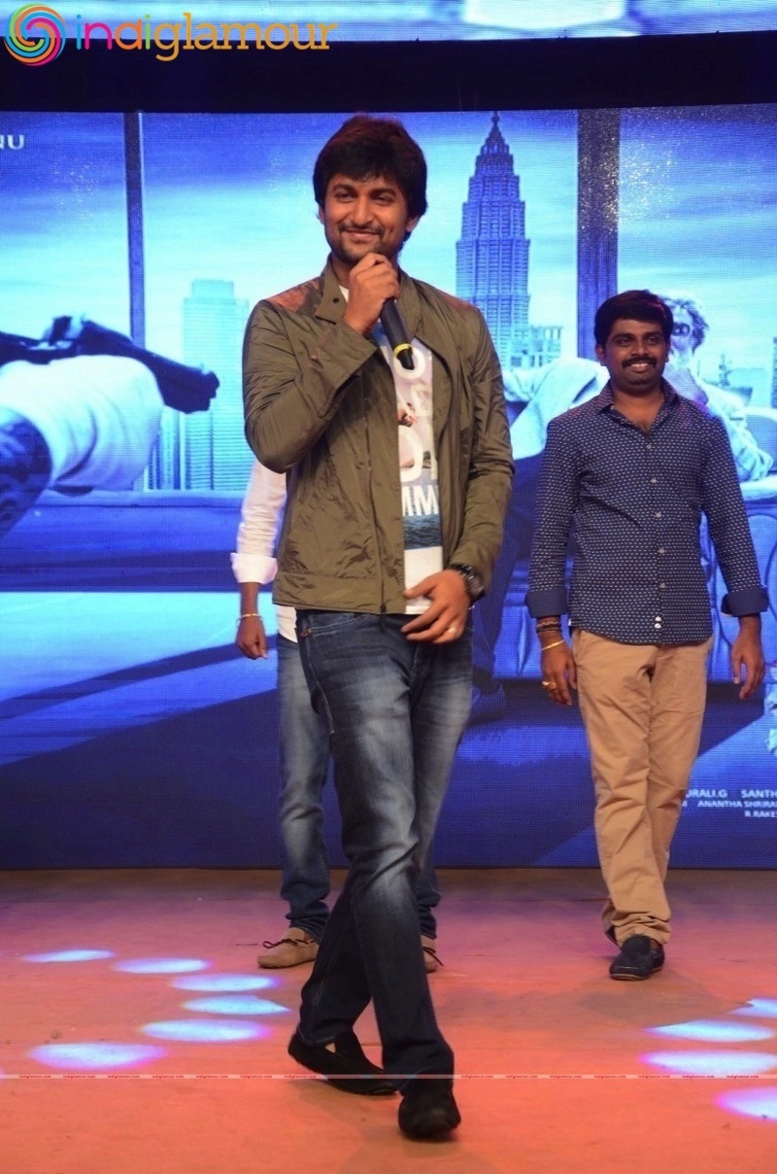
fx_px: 2537
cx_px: 388
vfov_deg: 26.0
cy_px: 587
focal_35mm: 78
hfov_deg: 17.4
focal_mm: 52
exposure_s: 1/60
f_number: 5
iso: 1000
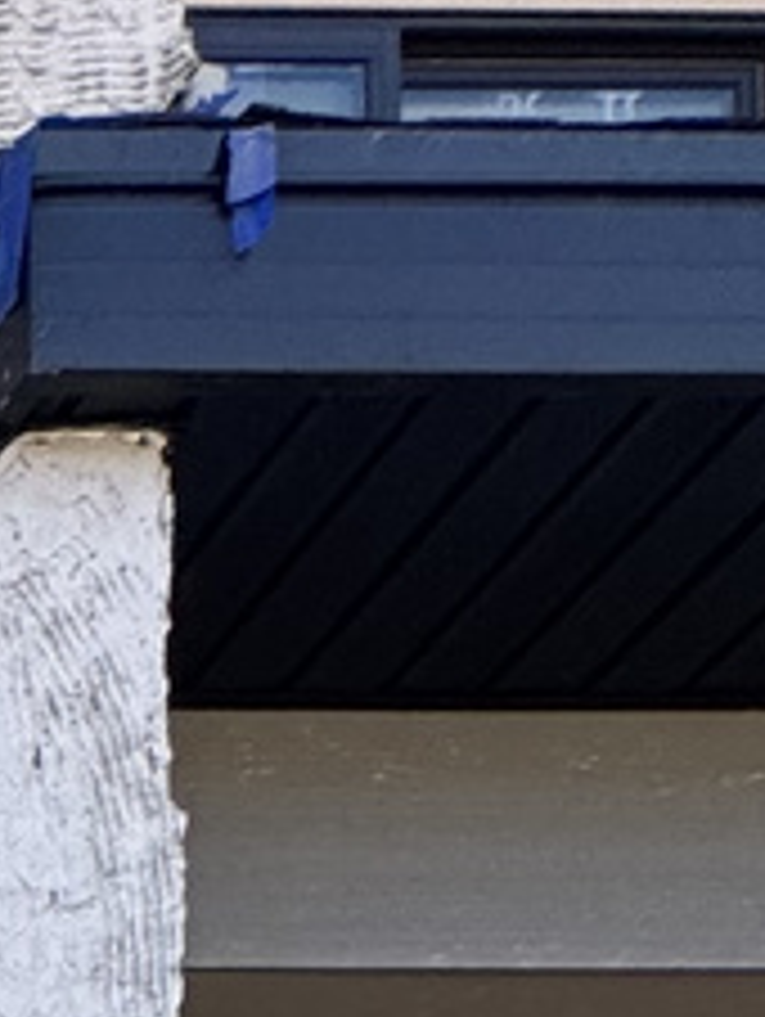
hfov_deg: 10.2
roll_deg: +0.6
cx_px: -1670
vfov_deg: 12.4
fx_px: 2794
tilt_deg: -0.7
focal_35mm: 95
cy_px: 2822
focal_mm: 2.22
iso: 40
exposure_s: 1/435
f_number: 2.2
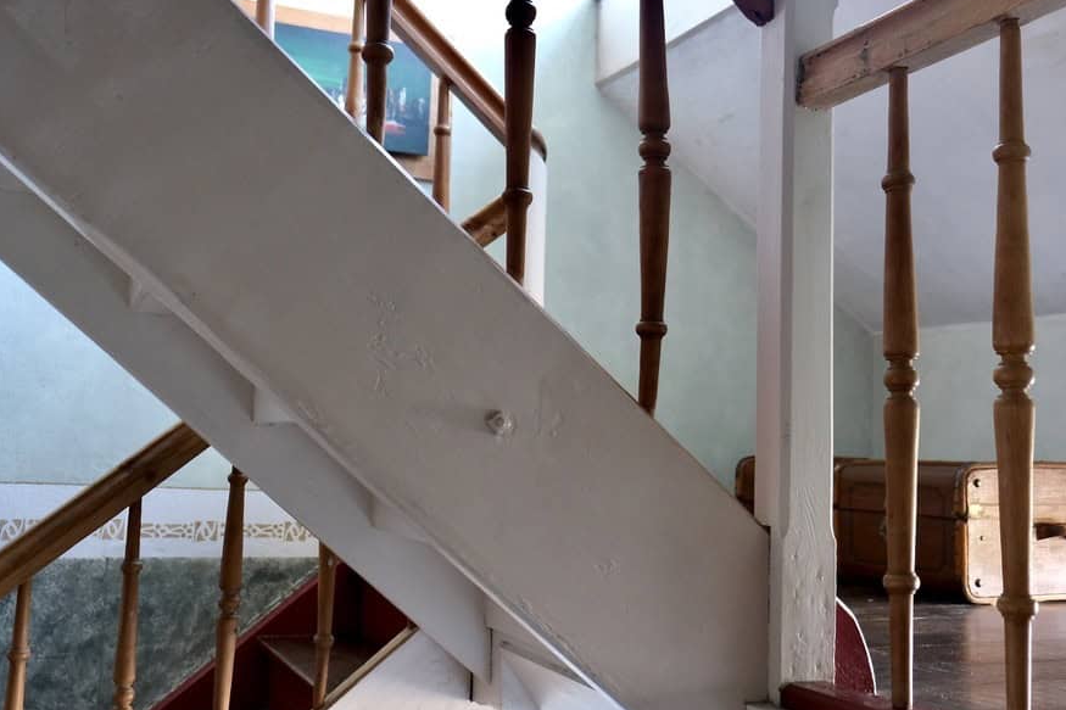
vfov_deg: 36.9
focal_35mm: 36
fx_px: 1066
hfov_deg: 53.1
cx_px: 502
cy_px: 343
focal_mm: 19.6
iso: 1250
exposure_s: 1/27
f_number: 2.8
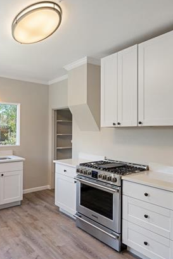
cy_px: 129
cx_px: 52
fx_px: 180
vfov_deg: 71.5
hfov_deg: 50.0
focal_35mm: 25
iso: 640
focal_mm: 16
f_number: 10
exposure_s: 1/20
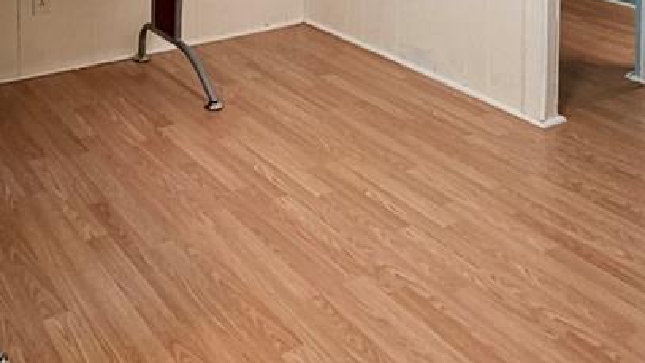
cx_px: 193
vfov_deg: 21.2
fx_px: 770
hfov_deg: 44.5
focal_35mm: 45
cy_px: -219
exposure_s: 1/60
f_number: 2.2
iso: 160
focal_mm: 2.22
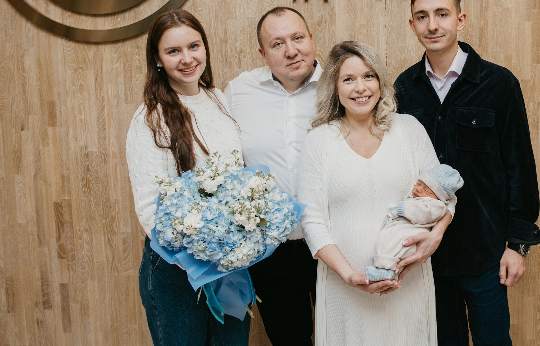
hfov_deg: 45.1
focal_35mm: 43
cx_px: 368
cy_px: 86
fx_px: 638
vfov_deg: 29.9
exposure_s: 1/160
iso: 160
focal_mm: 26
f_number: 4
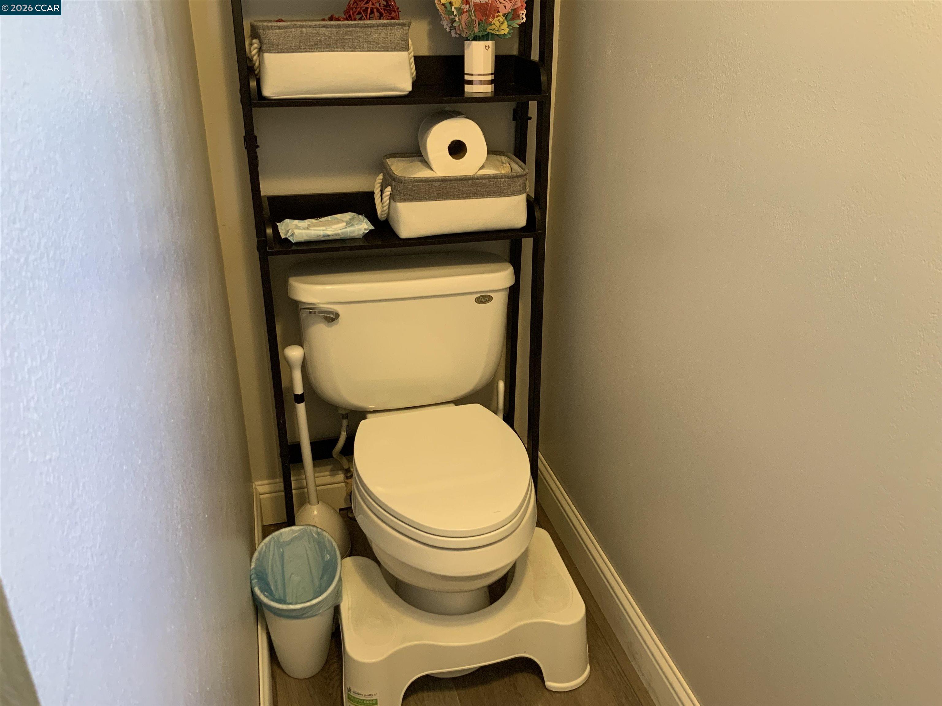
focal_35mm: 29
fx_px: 789
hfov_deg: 61.7
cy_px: 353
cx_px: 471
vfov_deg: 48.2
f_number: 1.8
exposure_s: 1/60
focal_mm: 3
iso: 100
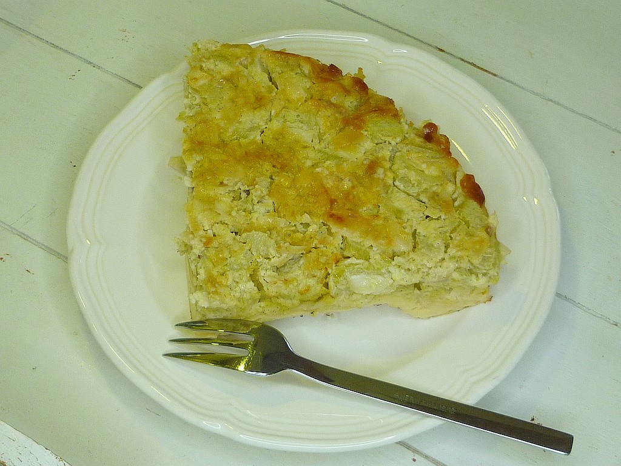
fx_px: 1238
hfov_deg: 28.2
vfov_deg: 21.3
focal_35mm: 69
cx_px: 310
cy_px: 233
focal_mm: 6.4
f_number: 3
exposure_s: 1/60
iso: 80
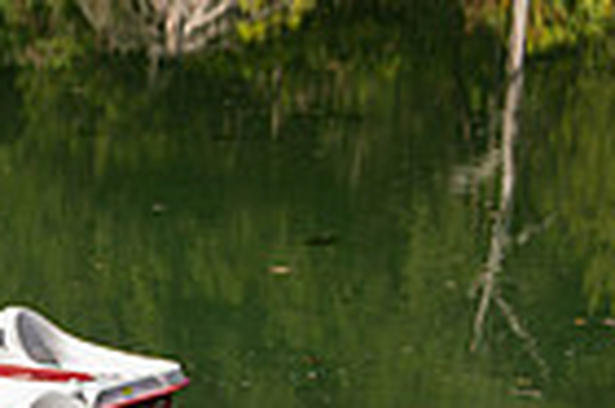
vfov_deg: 6.6
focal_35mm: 204
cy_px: 568
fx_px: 3481
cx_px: -435
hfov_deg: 9.7
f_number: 5
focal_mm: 48
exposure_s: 1/200
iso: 64
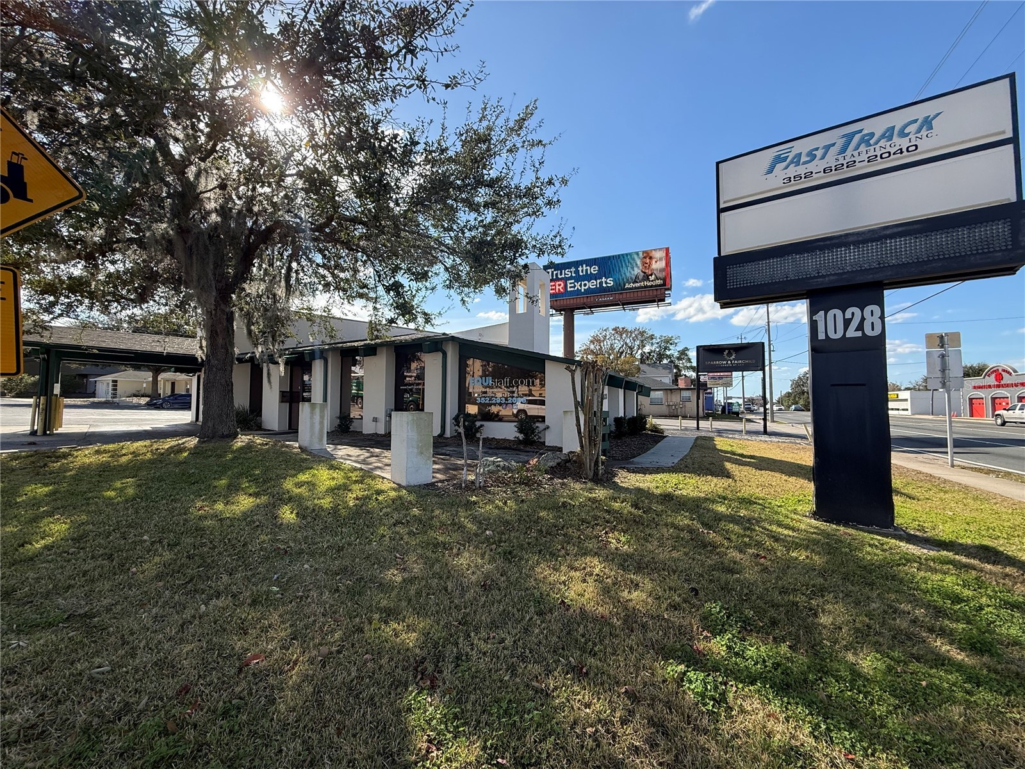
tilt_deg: +3.4
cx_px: 512
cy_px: 384
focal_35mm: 14
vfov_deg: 85.7
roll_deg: -0.4
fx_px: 415
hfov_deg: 102.1
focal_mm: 2.22
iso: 64
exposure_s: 1/1497
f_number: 2.2
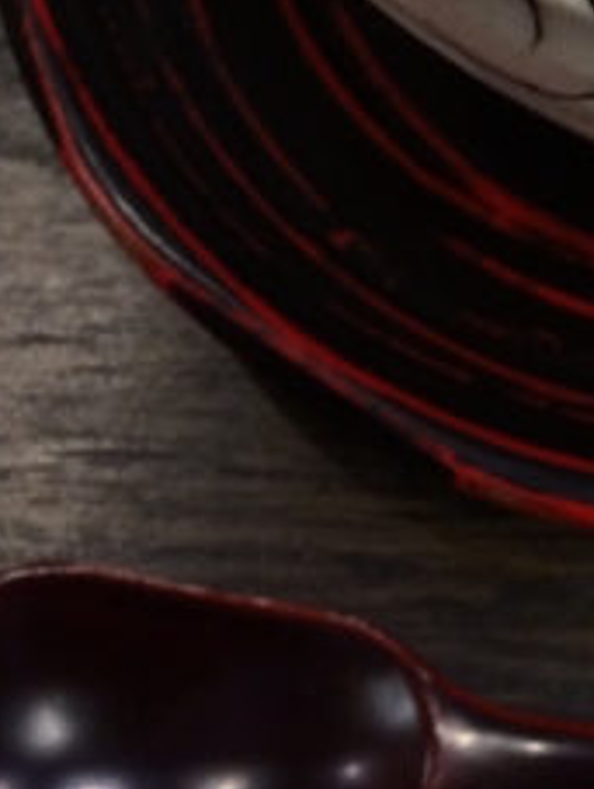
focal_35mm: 102
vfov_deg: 17.9
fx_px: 2327
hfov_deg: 13.8
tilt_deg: -63.0
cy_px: -250
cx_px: 858
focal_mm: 4.15
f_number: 2.2
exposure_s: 1/30
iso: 100
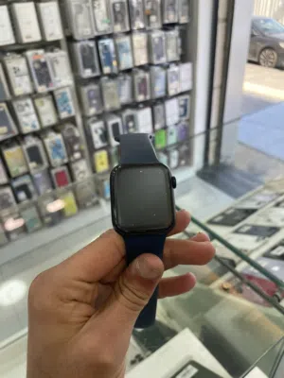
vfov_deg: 67.3
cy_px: 189
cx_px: 142
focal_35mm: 26
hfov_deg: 53.1
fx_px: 284
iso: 32
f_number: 1.6
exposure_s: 1/290
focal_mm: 4.2
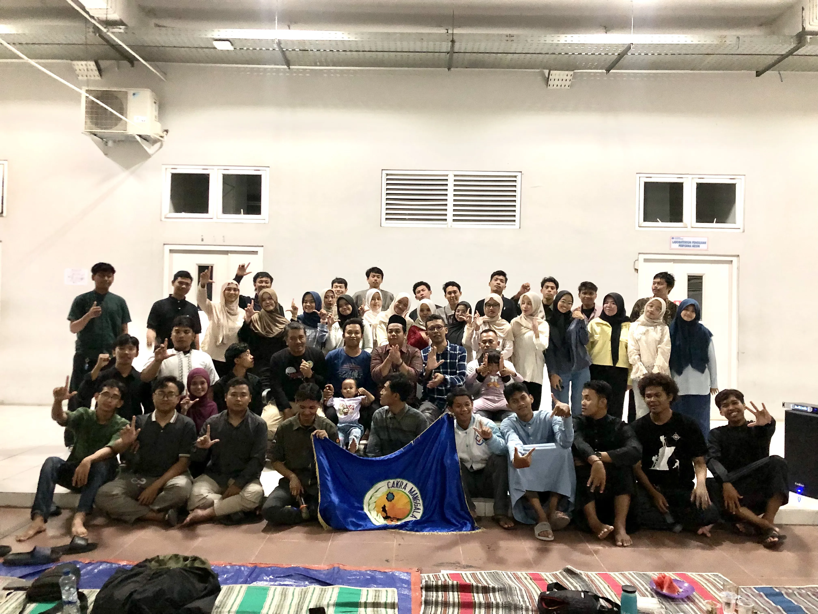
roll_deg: -1.2
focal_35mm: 28
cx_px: 409
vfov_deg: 49.7
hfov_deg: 63.4
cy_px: 307
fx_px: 662
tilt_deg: +1.2
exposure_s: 1/9
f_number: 1.8
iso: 100
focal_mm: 4
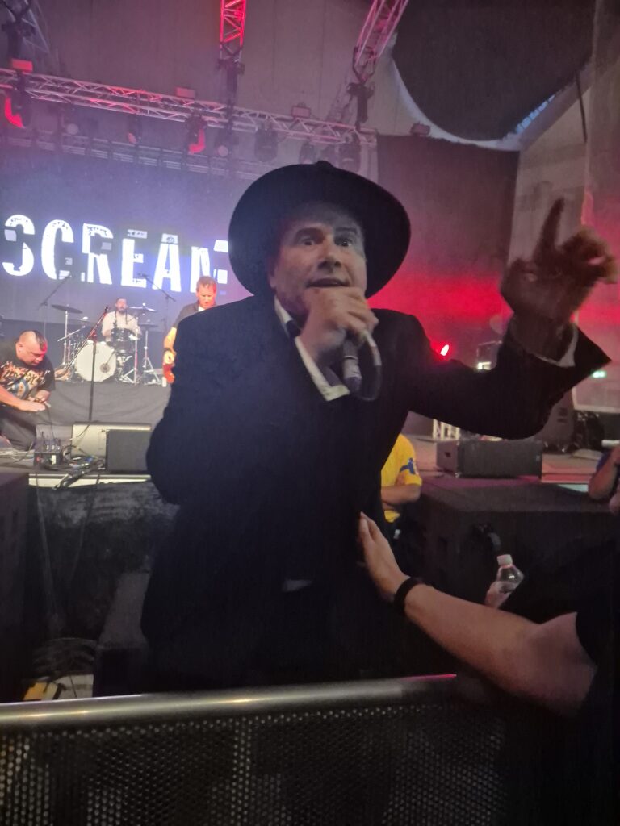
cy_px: 413
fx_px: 549
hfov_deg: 58.9
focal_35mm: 23
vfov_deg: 73.9
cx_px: 310
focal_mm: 5.4
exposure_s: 1/100
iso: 1250
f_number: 1.8
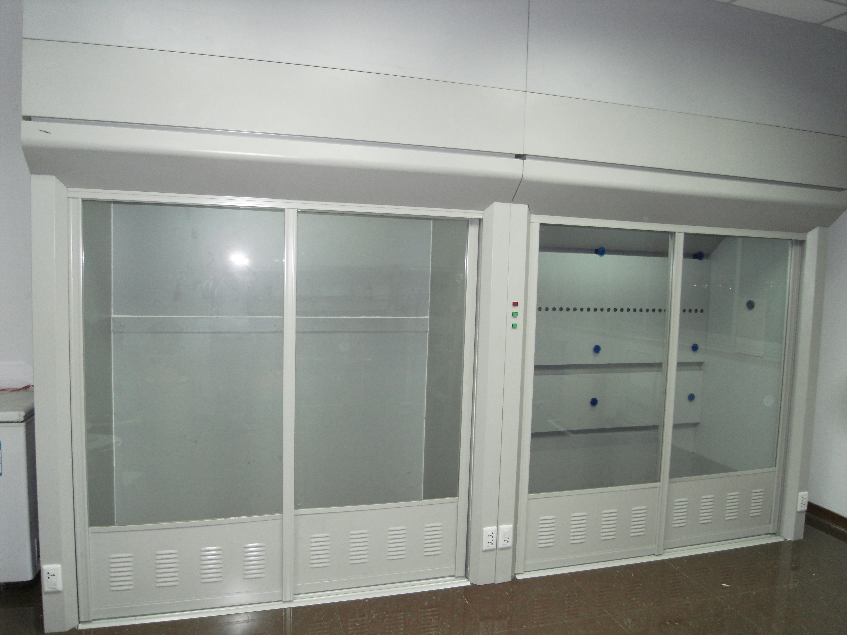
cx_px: 424
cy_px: 318
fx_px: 587
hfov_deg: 71.6
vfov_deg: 56.8
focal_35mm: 24
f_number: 2.8
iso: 100
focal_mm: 4.3
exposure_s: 1/40
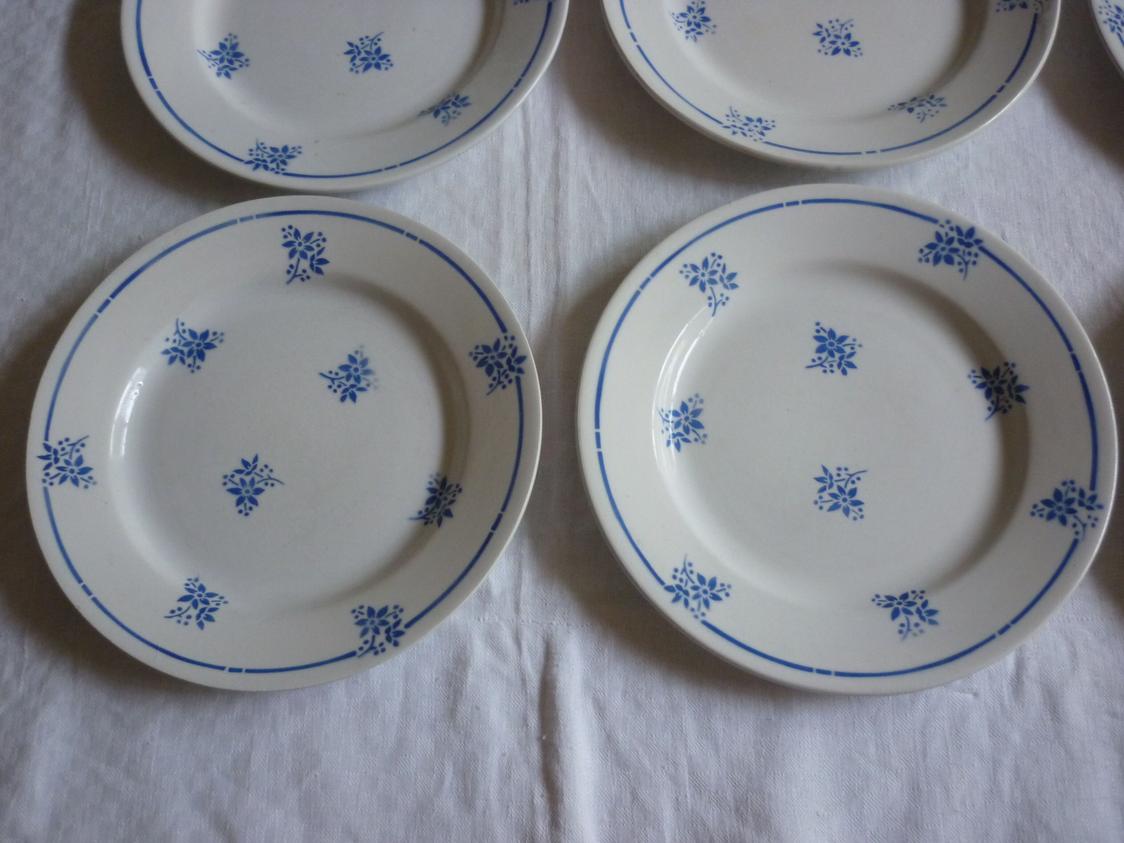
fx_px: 1072
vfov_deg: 42.9
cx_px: 562
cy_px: 422
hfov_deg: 55.4
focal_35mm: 33
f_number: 2.8
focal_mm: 5.5
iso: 250
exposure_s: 1/30
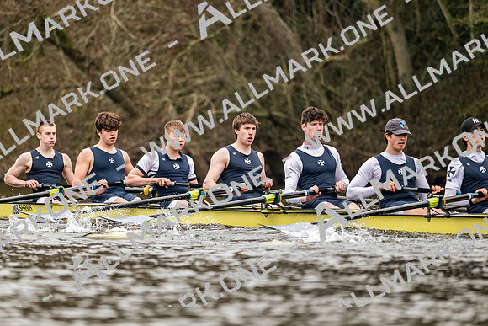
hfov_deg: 5.2
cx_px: 244
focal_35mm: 400
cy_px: 163
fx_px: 5423
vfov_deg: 3.4
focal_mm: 400
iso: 1400
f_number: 4.5
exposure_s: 1/2500
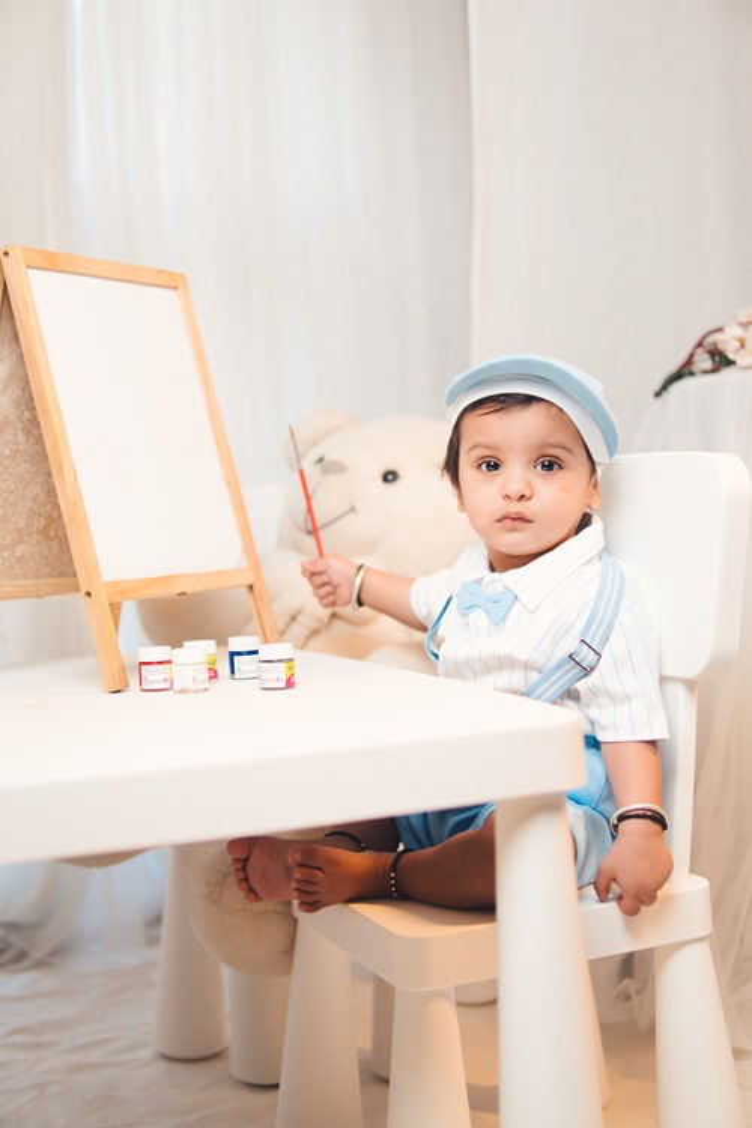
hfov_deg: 29.9
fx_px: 1410
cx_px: 376
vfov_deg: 43.6
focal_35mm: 45
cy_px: 564
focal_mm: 30
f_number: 1.4
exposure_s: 1/640
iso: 800
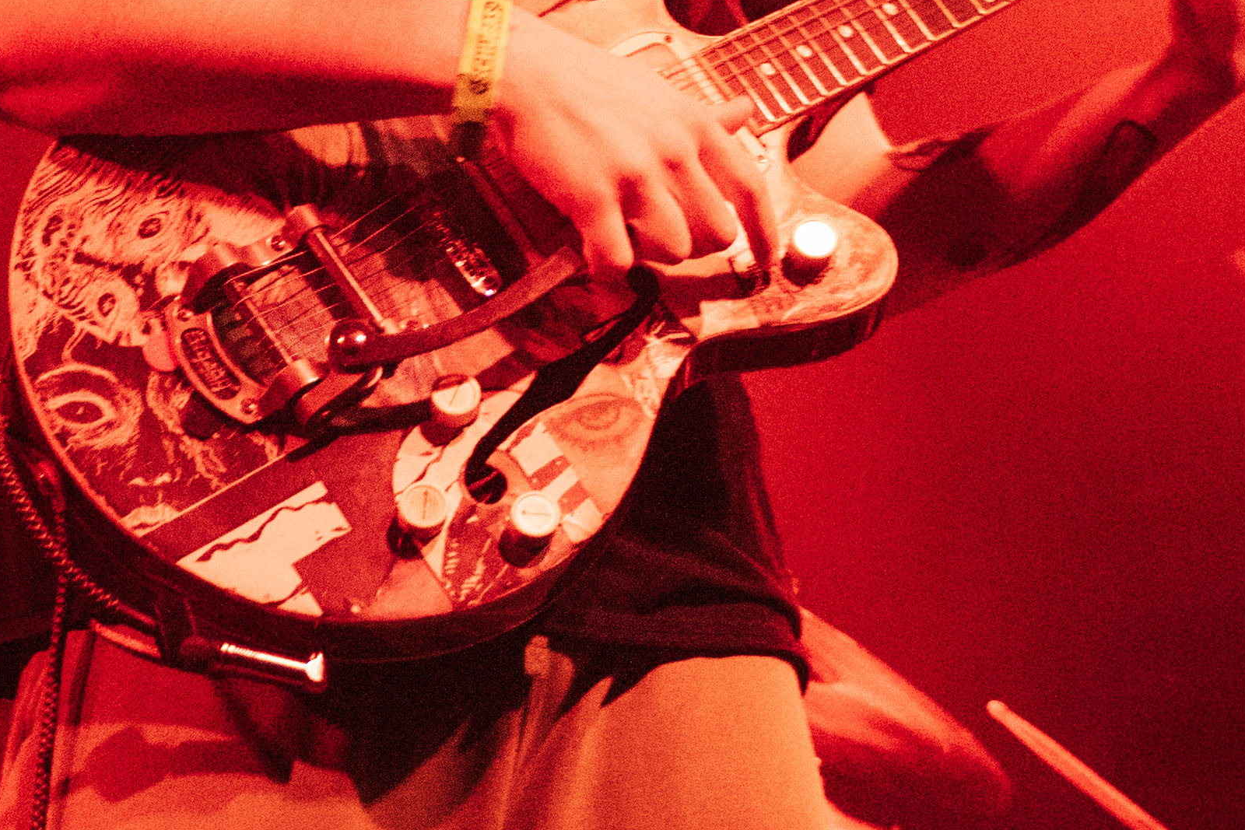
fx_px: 4150
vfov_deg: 11.1
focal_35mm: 120
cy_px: -352
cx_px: 831
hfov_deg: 17.0
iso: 12800
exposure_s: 1/125
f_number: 2.8
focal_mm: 32
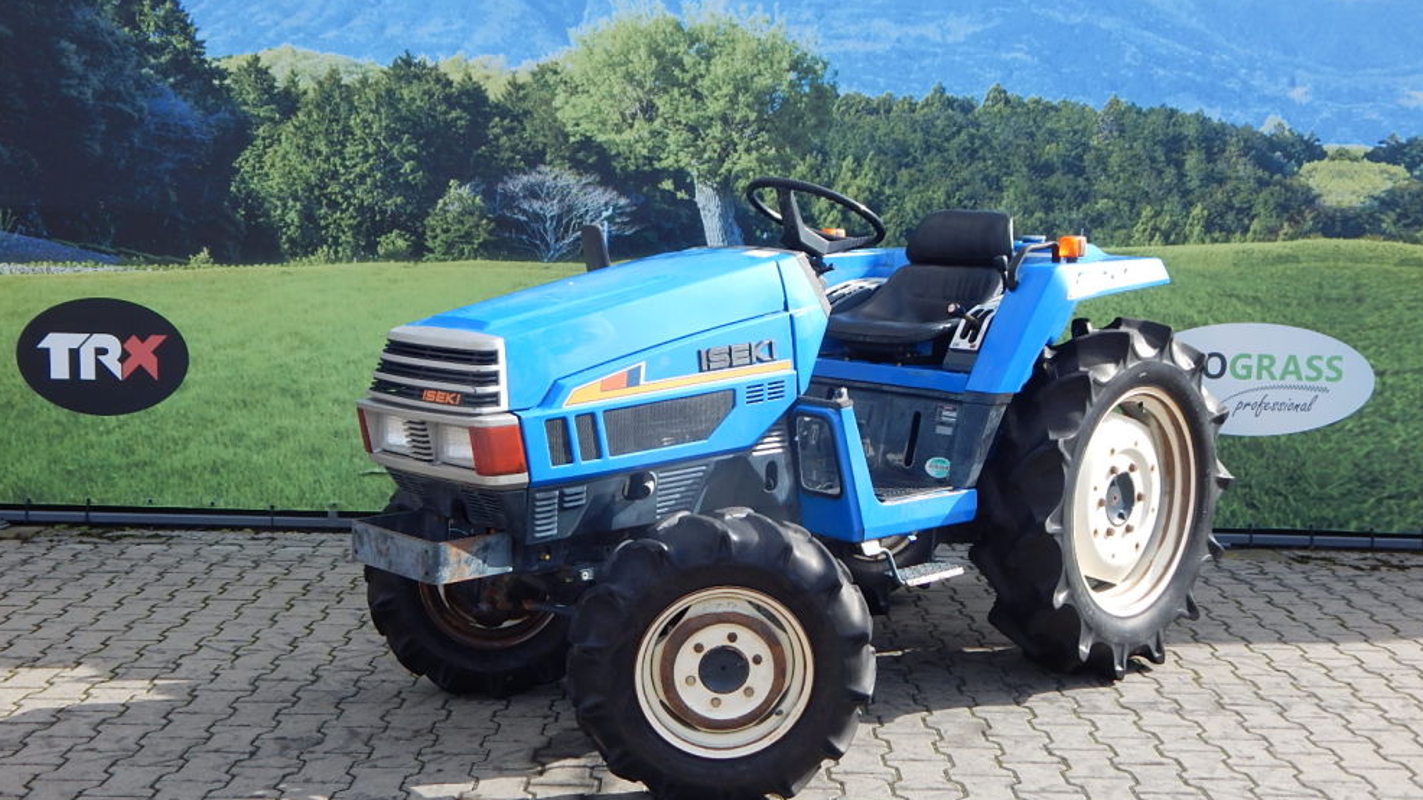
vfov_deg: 28.3
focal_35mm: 42
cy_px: 365
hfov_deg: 48.4
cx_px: 717
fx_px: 1584
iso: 125
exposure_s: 1/500
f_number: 3.4
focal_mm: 6.8
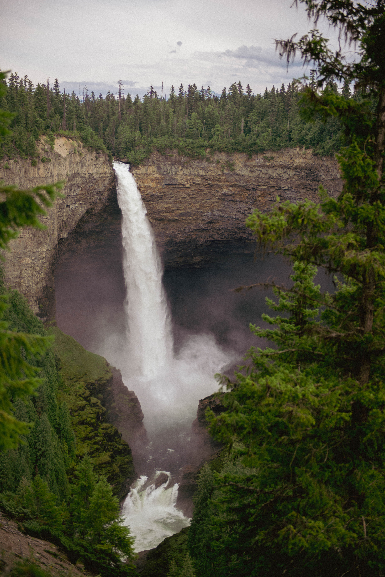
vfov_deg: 36.2
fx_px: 882
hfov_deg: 24.6
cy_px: 288
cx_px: 192
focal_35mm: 55
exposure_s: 1/800
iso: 320
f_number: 2.8
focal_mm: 55
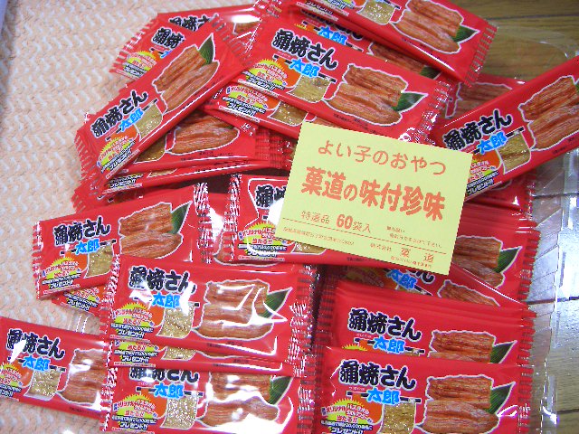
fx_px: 652
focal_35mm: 39
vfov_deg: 36.8
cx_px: 290
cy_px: 217
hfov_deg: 47.9
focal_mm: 8
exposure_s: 1/20
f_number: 2.8
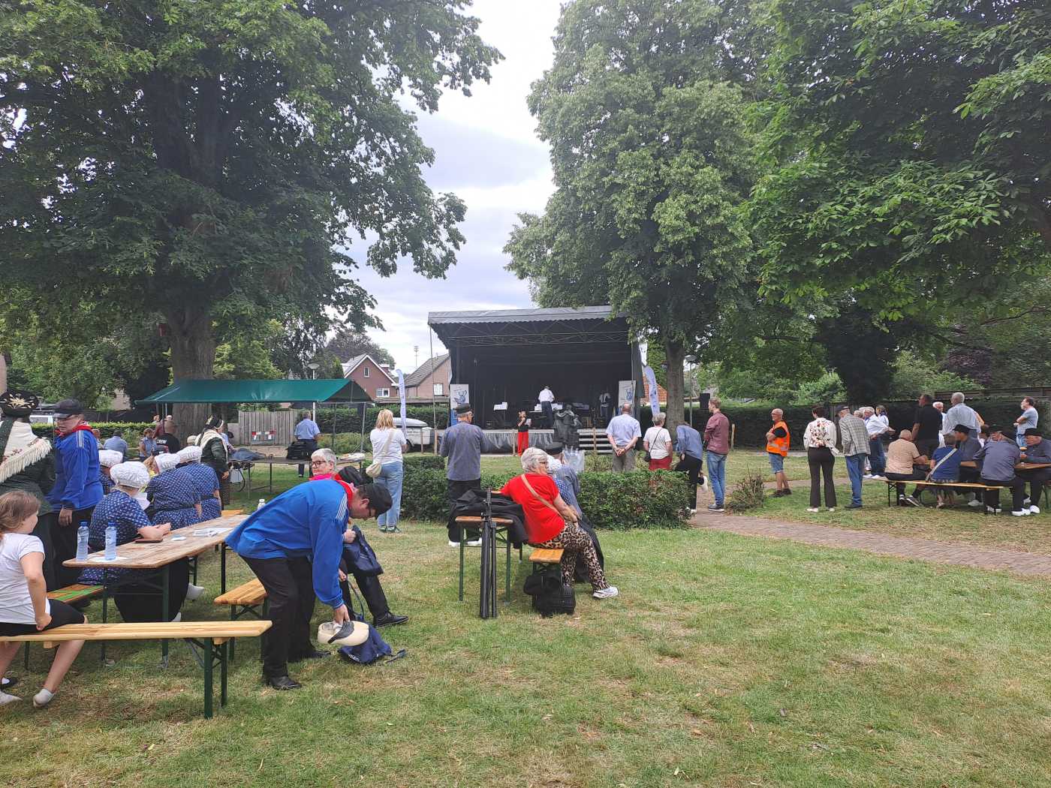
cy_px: 394
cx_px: 526
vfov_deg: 54.9
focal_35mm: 25
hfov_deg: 69.4
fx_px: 759
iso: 32
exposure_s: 1/323
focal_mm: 4.65
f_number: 1.8
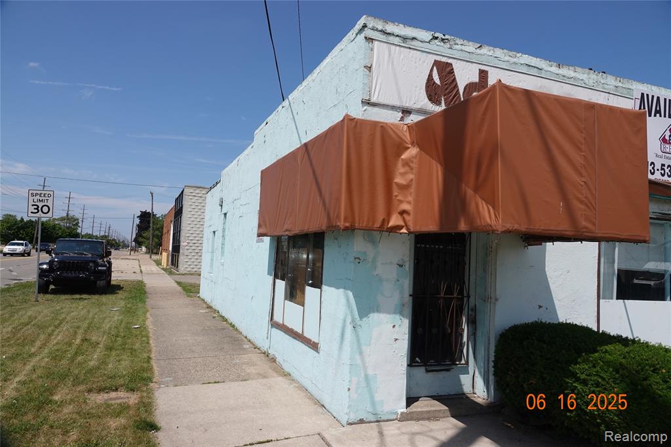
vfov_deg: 53.1
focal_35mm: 24
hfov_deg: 73.8
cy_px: 224
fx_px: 447
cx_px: 336
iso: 100
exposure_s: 1/1000
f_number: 4.5
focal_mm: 8.8
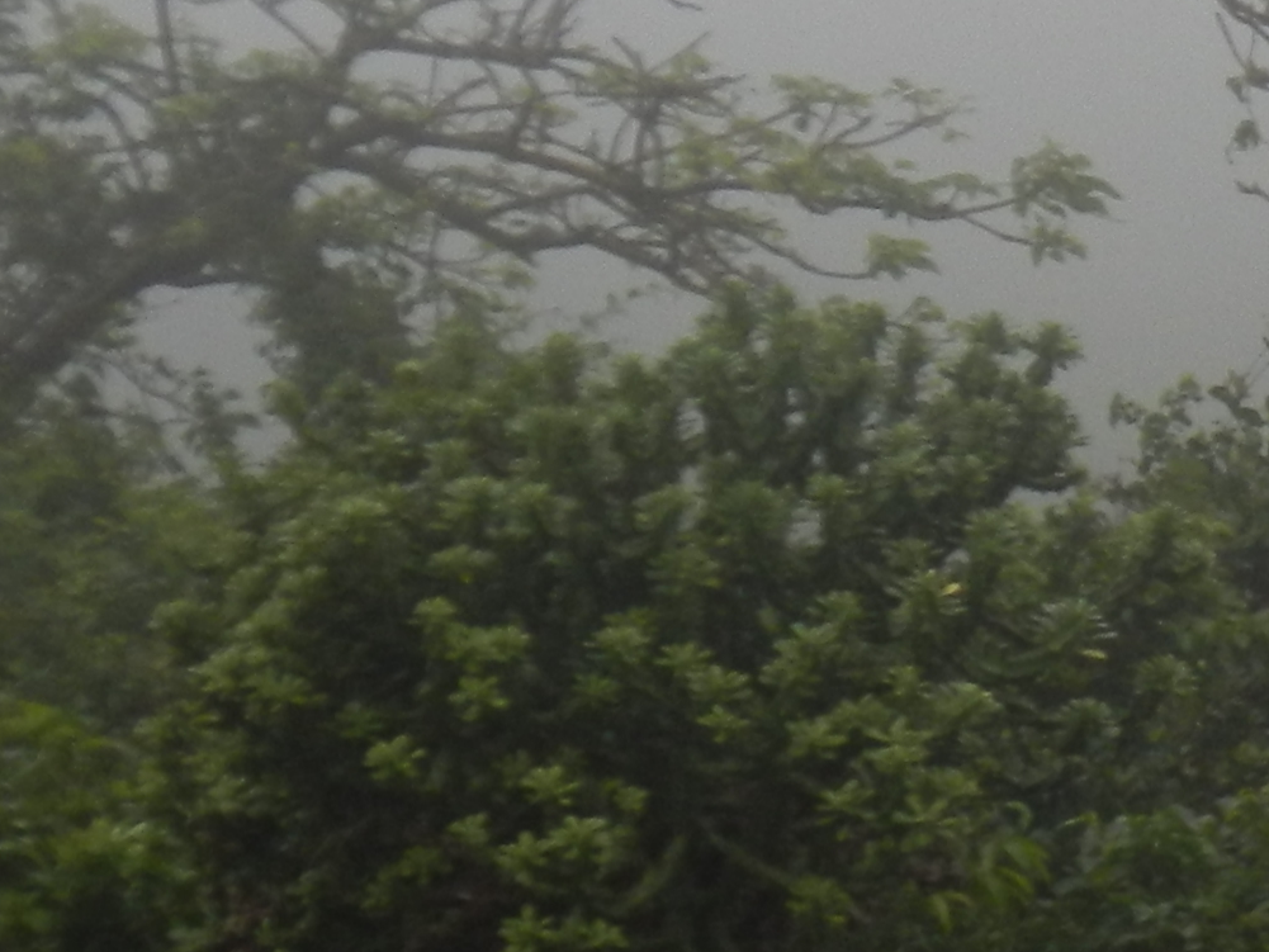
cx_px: 2783
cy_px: 951
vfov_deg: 7.5
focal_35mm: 198
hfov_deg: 9.2
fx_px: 7259
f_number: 3.8
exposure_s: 1/500
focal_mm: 7.7
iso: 125
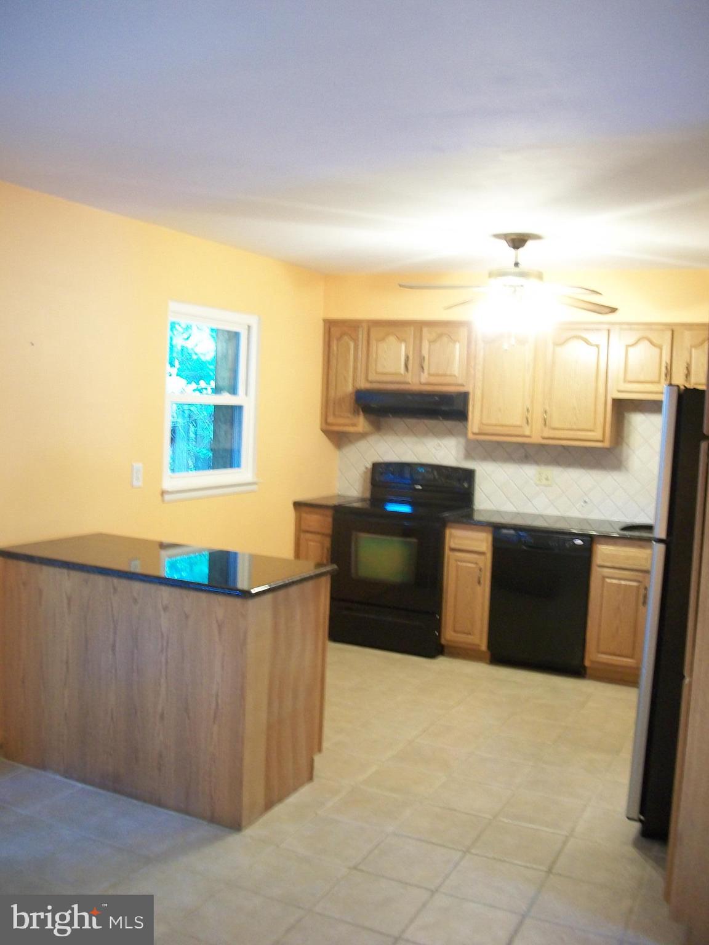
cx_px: 354
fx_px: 874
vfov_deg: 56.8
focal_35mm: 32
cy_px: 472
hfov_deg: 44.2
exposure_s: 1/6
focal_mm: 5.7
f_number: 2.9
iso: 160
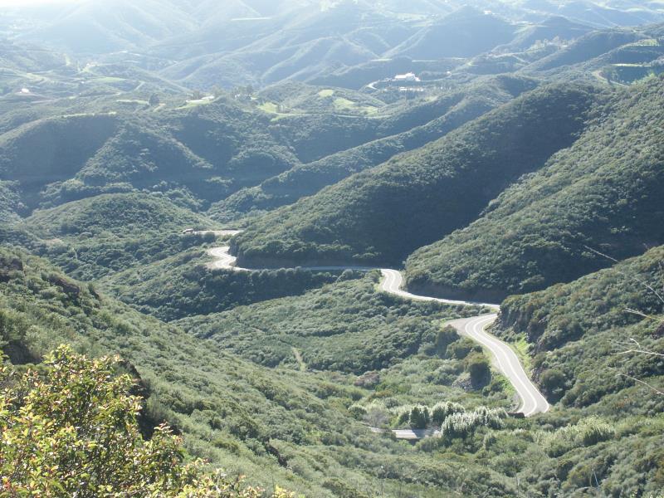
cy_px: 249
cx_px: 332
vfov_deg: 15.9
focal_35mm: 93
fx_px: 1784
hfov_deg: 21.1
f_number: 8
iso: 100
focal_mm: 23.17
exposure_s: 1/90
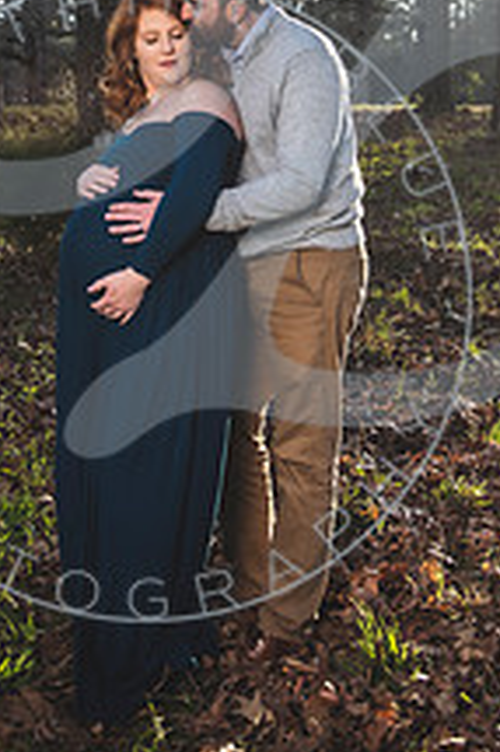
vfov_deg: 29.3
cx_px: 304
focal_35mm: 65
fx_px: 1356
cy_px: 31
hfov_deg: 20.9
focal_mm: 31
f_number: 2.8
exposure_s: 1/1000
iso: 100
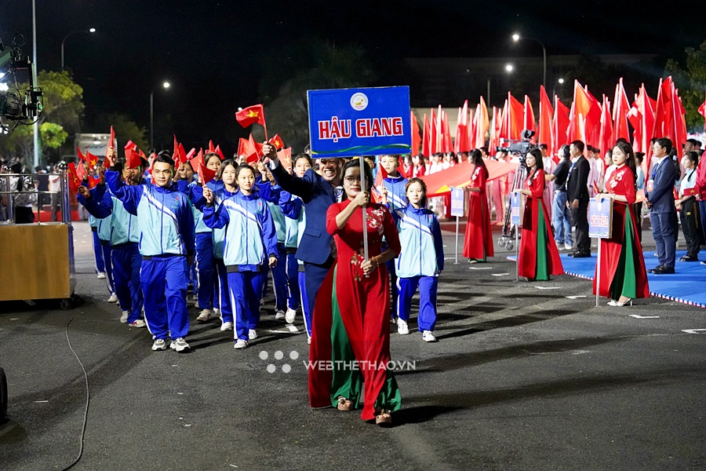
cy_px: 236
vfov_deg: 19.5
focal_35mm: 70
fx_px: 1373
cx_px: 353
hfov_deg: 28.8
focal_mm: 70
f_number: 2.8
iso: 12800
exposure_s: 1/500
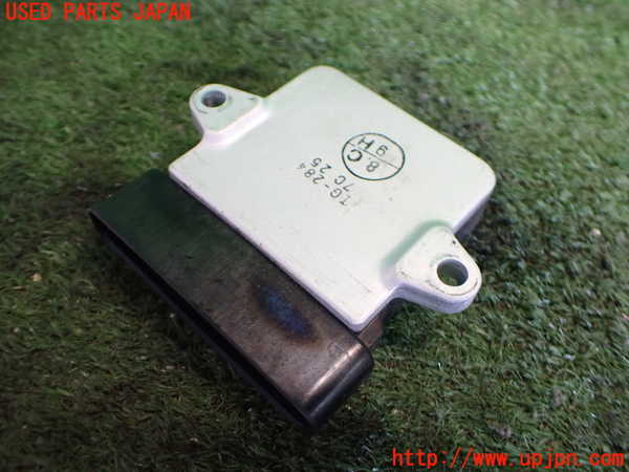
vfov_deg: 46.8
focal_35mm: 30
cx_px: 314
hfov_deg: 60.0
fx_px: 545
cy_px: 236
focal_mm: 5.4
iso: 800
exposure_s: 1/100
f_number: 2.3
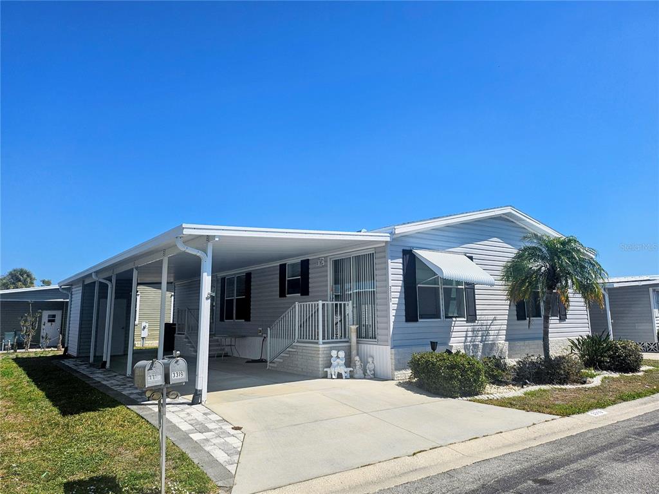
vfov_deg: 56.8
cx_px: 330
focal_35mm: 24
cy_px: 247
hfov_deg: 71.6
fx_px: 457
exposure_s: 1/6268
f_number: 1.8
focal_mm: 5
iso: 50
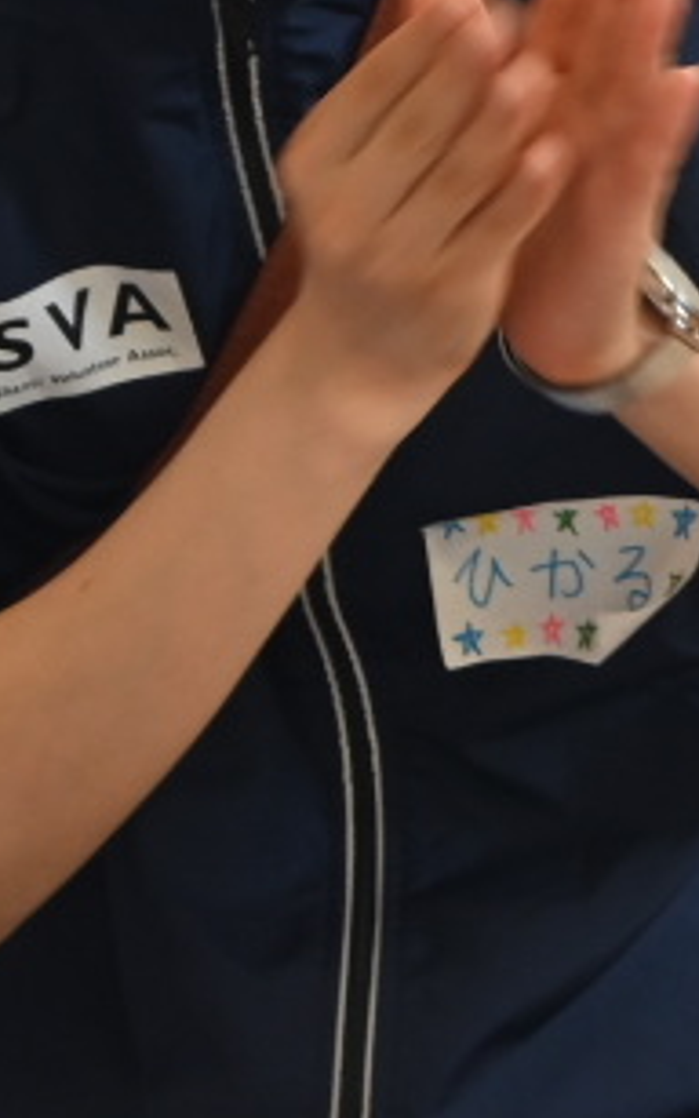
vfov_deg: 7.8
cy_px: 29
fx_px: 8195
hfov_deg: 4.8
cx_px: 1529
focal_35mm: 269
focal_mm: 50
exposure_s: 1/50
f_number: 6.3
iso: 1000
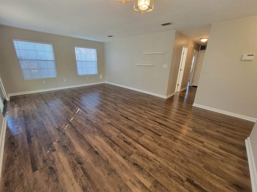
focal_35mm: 13
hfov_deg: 106.2
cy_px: 96
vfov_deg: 89.9
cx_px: 128
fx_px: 97
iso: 250
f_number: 2.2
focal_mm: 2.2
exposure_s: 1/60
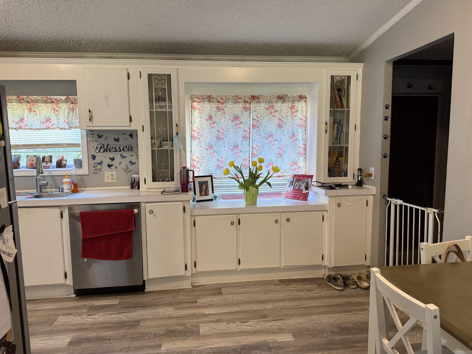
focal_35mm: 24
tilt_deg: -5.9
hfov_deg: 71.6
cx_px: 236
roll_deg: +0.4
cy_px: 177
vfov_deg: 56.8
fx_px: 327
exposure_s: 1/60
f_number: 1.78
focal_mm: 6.76
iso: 160
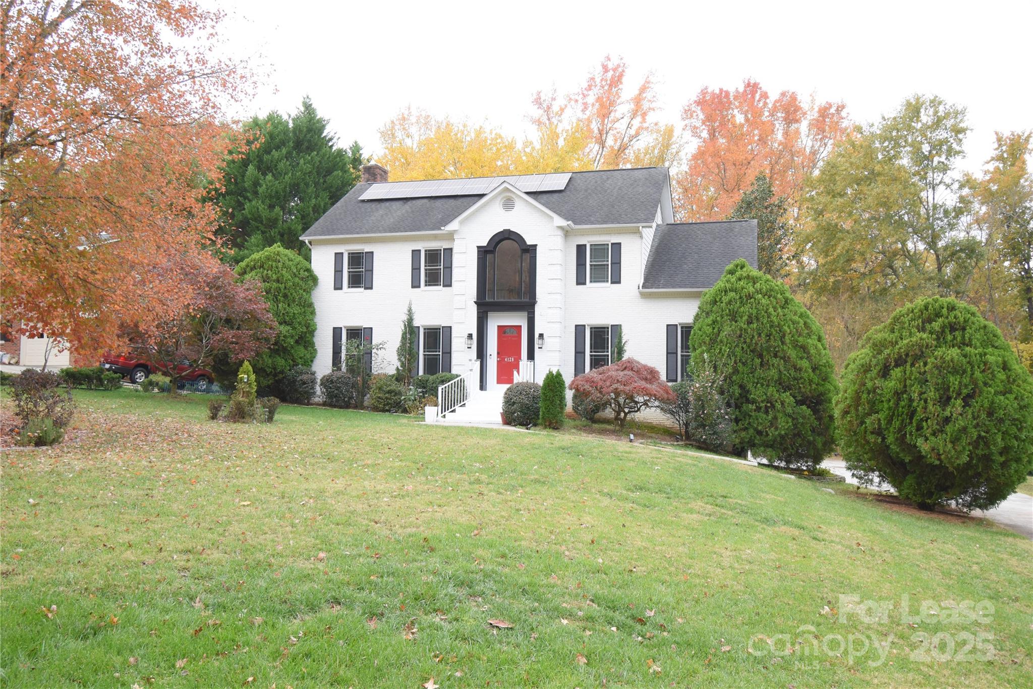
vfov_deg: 43.6
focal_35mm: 30
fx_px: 861
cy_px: 344
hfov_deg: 61.9
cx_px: 516
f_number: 5.6
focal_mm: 20
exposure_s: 1/250
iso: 400
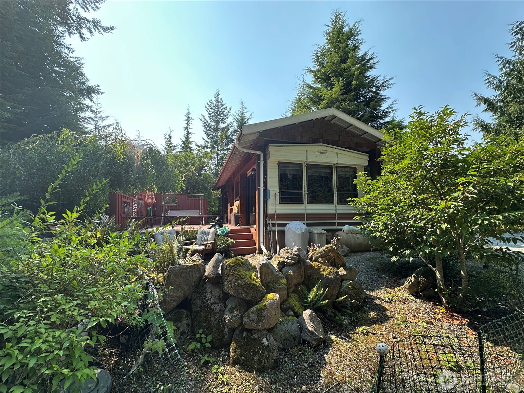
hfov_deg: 102.1
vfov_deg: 85.7
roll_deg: +0.1
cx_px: 262
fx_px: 212
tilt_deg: +5.2
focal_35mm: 14
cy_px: 196
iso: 40
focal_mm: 2.22
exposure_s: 1/475
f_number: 2.2
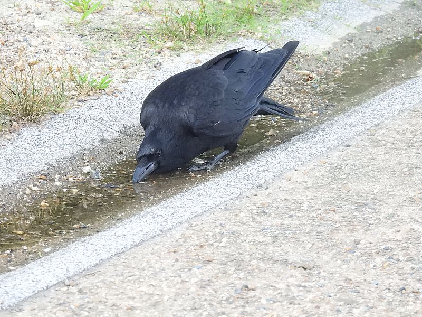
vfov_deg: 3.9
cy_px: 158
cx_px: 211
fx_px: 4633
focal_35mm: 380
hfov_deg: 5.2
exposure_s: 1/1250
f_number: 5
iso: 1600
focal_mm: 67.8
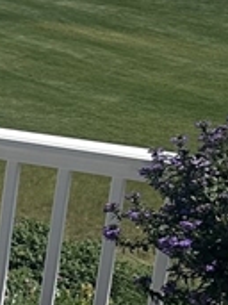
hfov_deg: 9.2
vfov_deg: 13.7
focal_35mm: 144
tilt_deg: -17.1
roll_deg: -3.1
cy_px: 218
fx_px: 1266
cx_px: -322
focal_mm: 6.86
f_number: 1.78
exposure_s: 1/6211
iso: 80
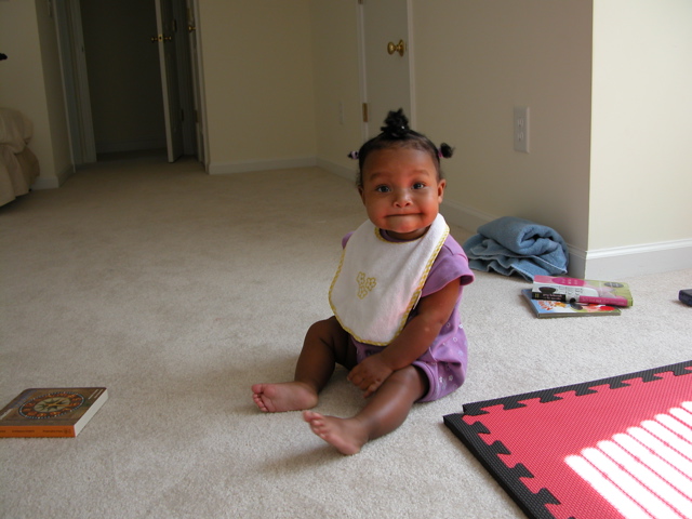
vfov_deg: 40.7
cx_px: 346
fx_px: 700
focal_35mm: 35
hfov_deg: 52.6
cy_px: 260
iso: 100
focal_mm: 8.9
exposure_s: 1/43.9
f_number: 2.8
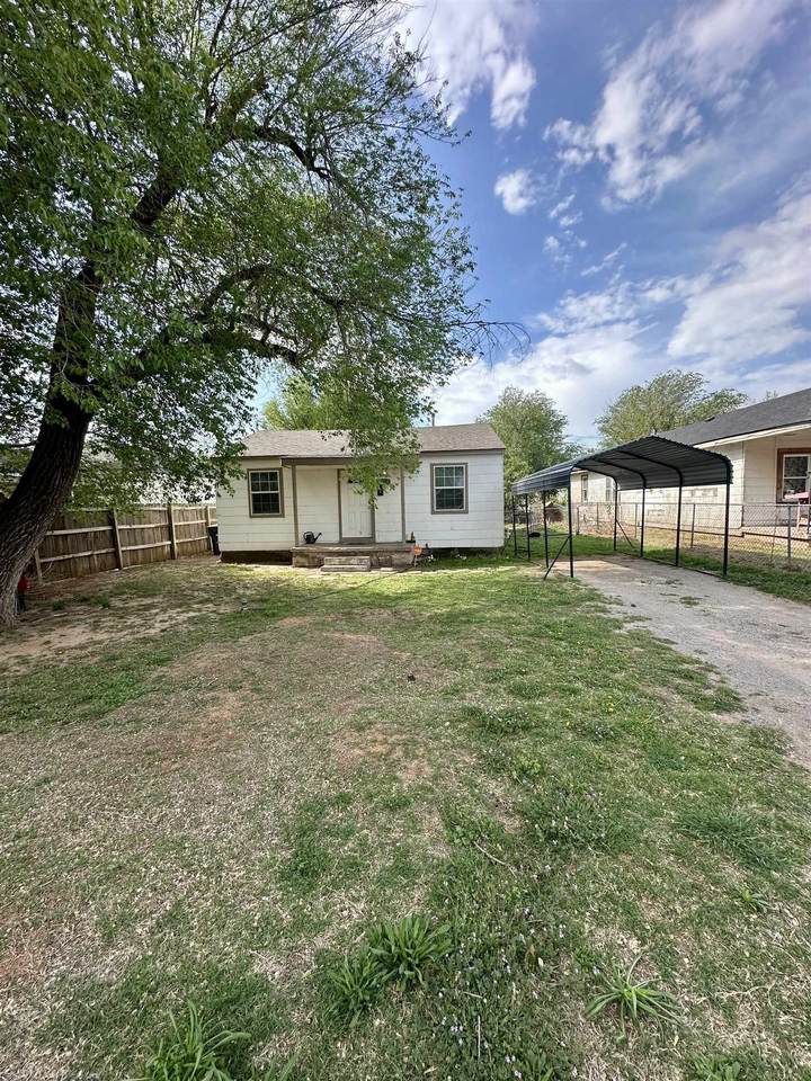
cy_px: 540
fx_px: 437
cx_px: 406
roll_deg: +0.7
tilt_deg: -5.3
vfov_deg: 102.1
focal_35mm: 14
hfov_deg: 85.7
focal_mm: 2.22
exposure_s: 1/1062
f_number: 2.2
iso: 40
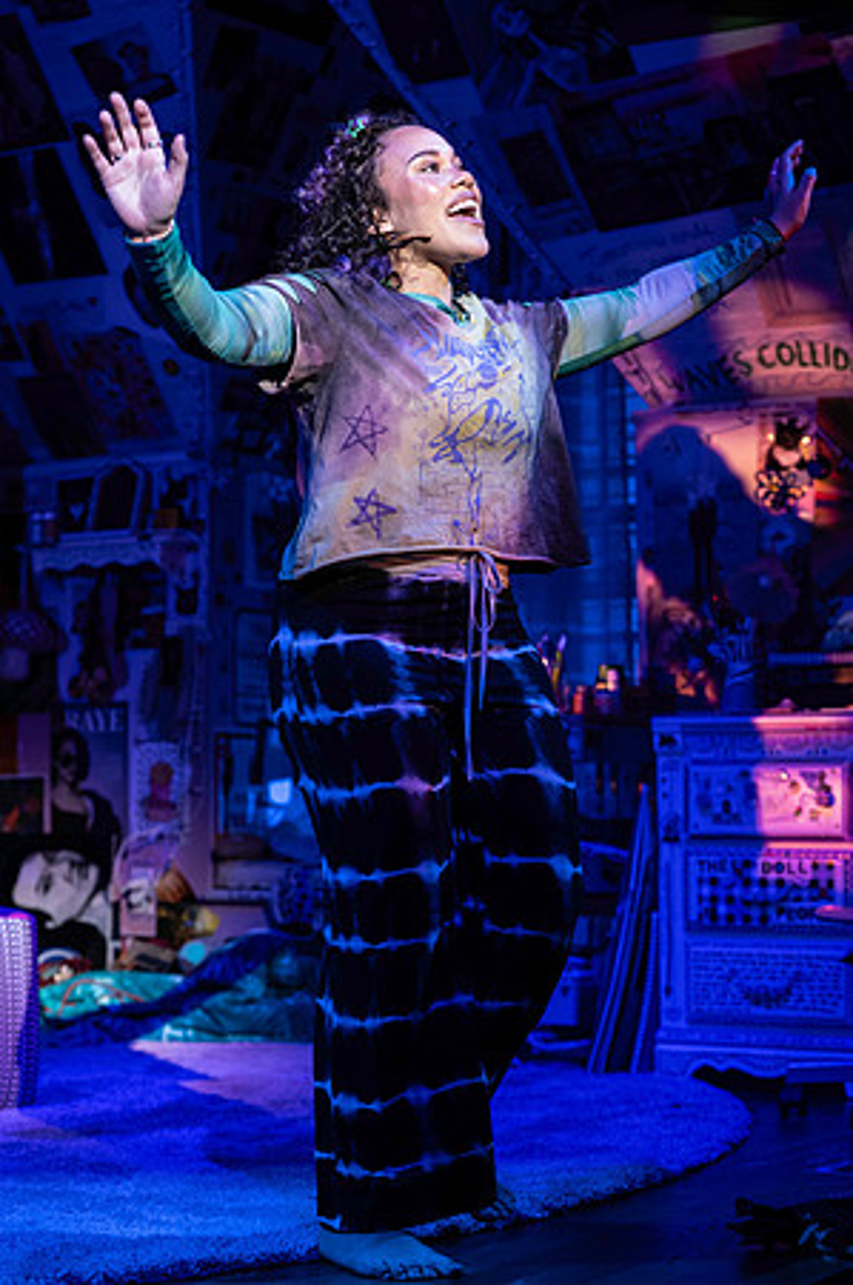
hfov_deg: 19.4
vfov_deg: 28.9
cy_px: 642
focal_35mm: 70
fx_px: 2493
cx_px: 426
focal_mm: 70
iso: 5600
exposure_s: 1/250
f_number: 4
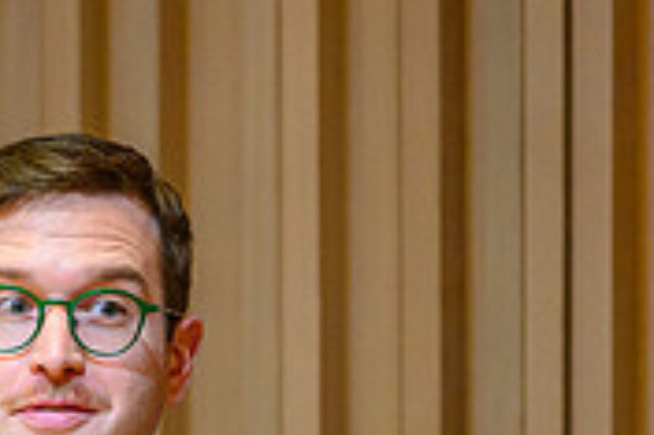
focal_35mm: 750
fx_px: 13612
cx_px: -82
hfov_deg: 2.7
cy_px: 651
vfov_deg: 1.8
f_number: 2.8
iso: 2200
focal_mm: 150
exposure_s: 1/500
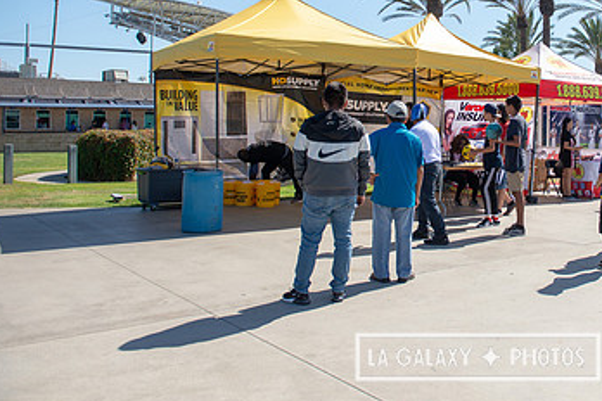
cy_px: 98
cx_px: 477
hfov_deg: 46.1
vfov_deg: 32.7
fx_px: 669
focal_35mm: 40
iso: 250
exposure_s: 1/2000
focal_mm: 24
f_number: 4
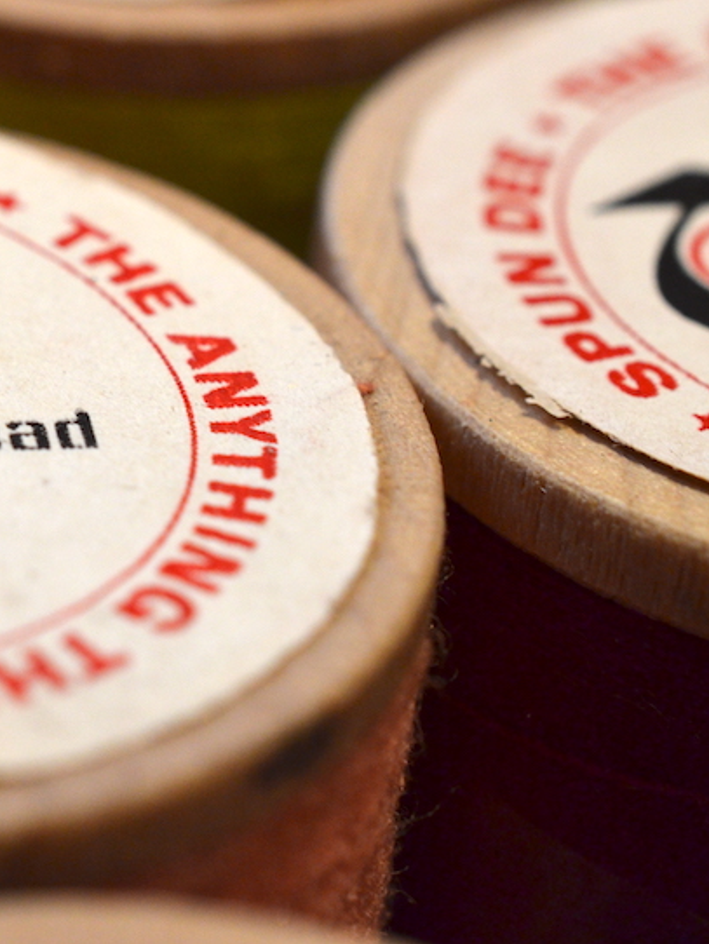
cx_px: -165
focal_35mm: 109
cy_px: 351
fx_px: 2974
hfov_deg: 13.2
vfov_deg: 18.0
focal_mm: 40
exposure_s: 1/40
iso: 800
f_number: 9
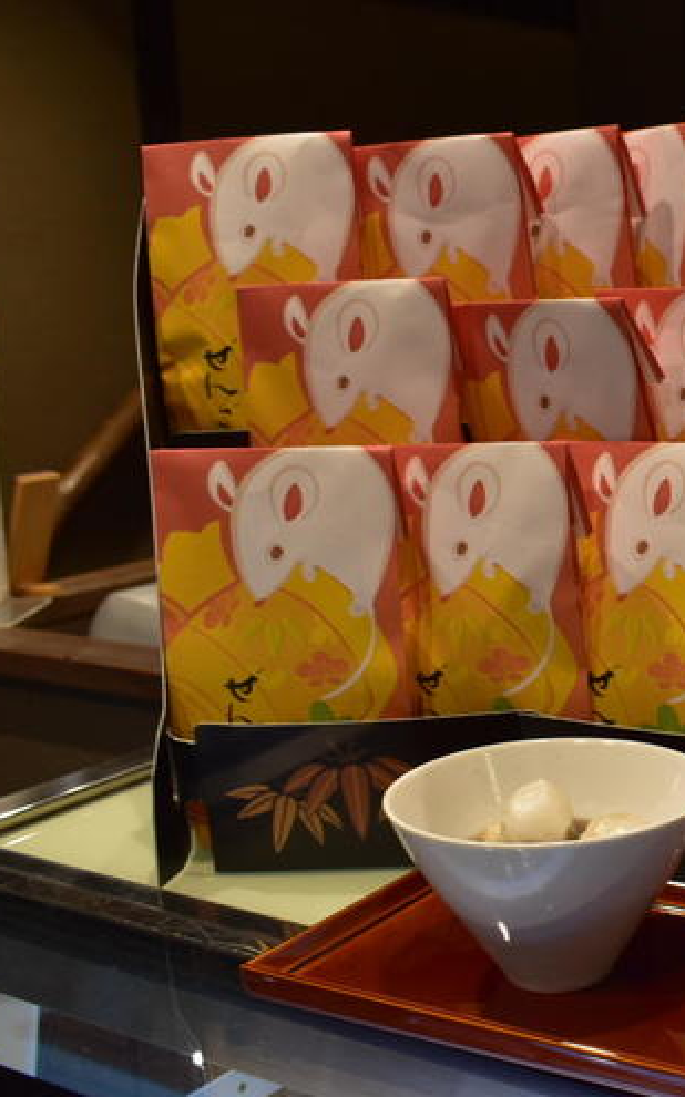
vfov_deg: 39.6
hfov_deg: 23.4
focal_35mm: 51
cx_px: 802
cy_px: 552
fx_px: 1525
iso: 400
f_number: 6.3
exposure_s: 1/15
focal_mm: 22
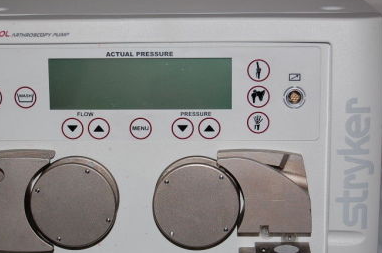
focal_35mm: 102
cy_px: 141
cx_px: 156
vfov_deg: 13.4
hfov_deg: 20.1
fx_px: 1076
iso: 200
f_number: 5.6
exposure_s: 1/125
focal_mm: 55
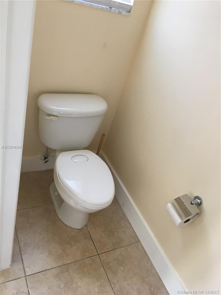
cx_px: 110
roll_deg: -16.7
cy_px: 148
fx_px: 247
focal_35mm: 29
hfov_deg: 48.2
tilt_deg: -34.4
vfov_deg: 61.7
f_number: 2.2
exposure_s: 1/30
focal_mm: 4.15
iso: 50
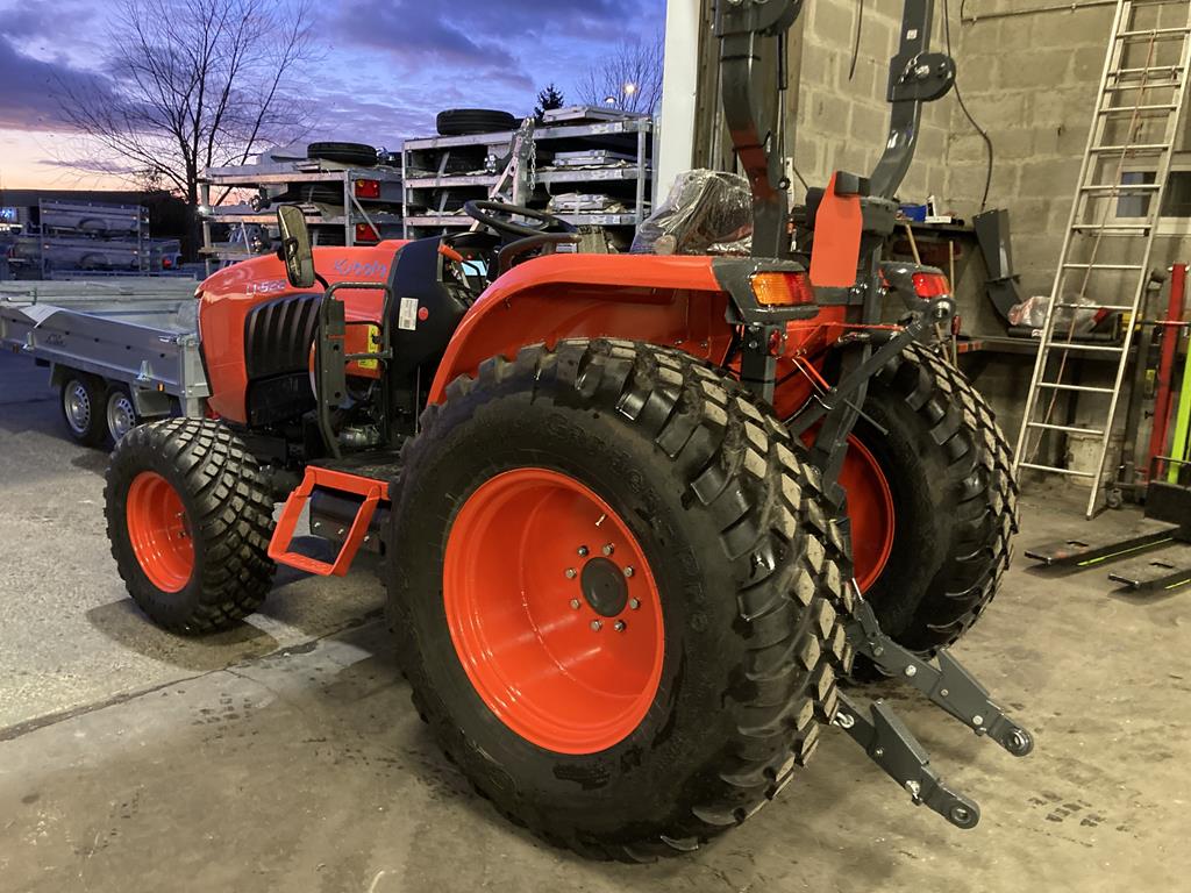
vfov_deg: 49.7
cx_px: 596
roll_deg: -3.5
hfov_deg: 63.4
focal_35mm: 28
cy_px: 446
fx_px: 963
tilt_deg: -11.4
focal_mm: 3.99
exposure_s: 1/25
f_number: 1.8
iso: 500
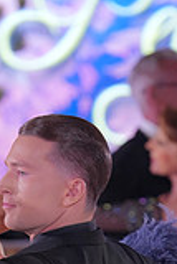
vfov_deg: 4.2
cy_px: 475
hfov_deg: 2.8
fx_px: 3569
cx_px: 27
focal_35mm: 485
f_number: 4
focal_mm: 134
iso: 1250
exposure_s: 1/400
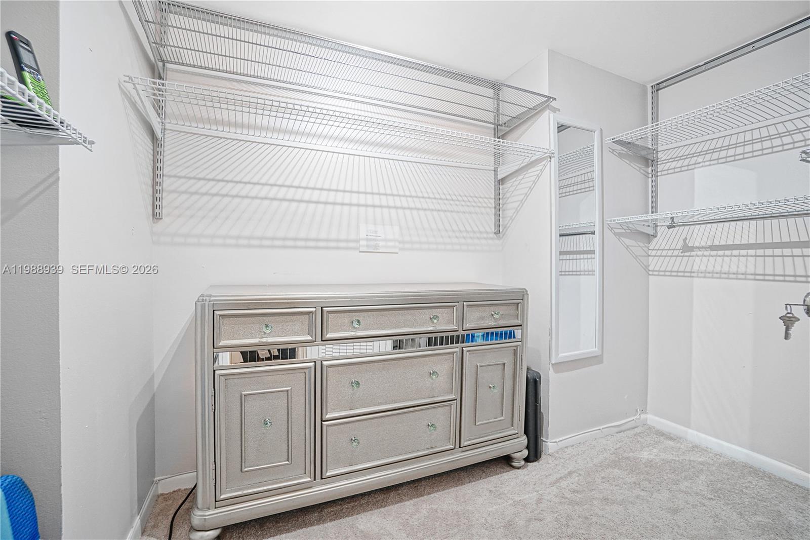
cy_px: 270
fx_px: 337
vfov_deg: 77.3
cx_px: 405
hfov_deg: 100.4
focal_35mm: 15
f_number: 4
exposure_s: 1/20
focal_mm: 10
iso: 250
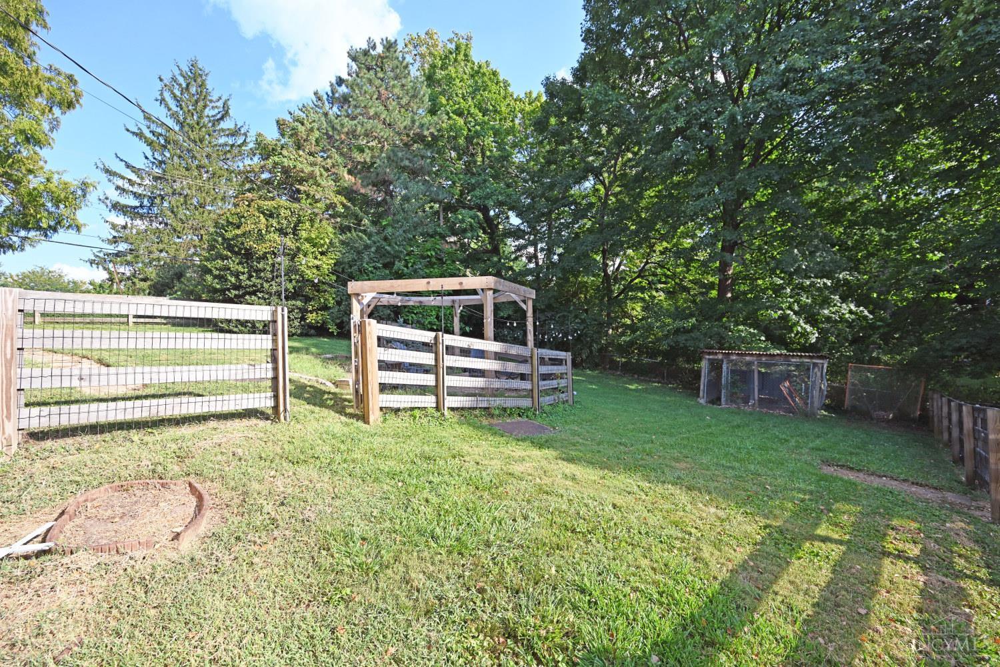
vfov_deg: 81.2
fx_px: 389
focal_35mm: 14
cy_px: 334
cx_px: 500
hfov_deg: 104.3
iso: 110
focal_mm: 14
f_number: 5.6
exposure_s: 1/250
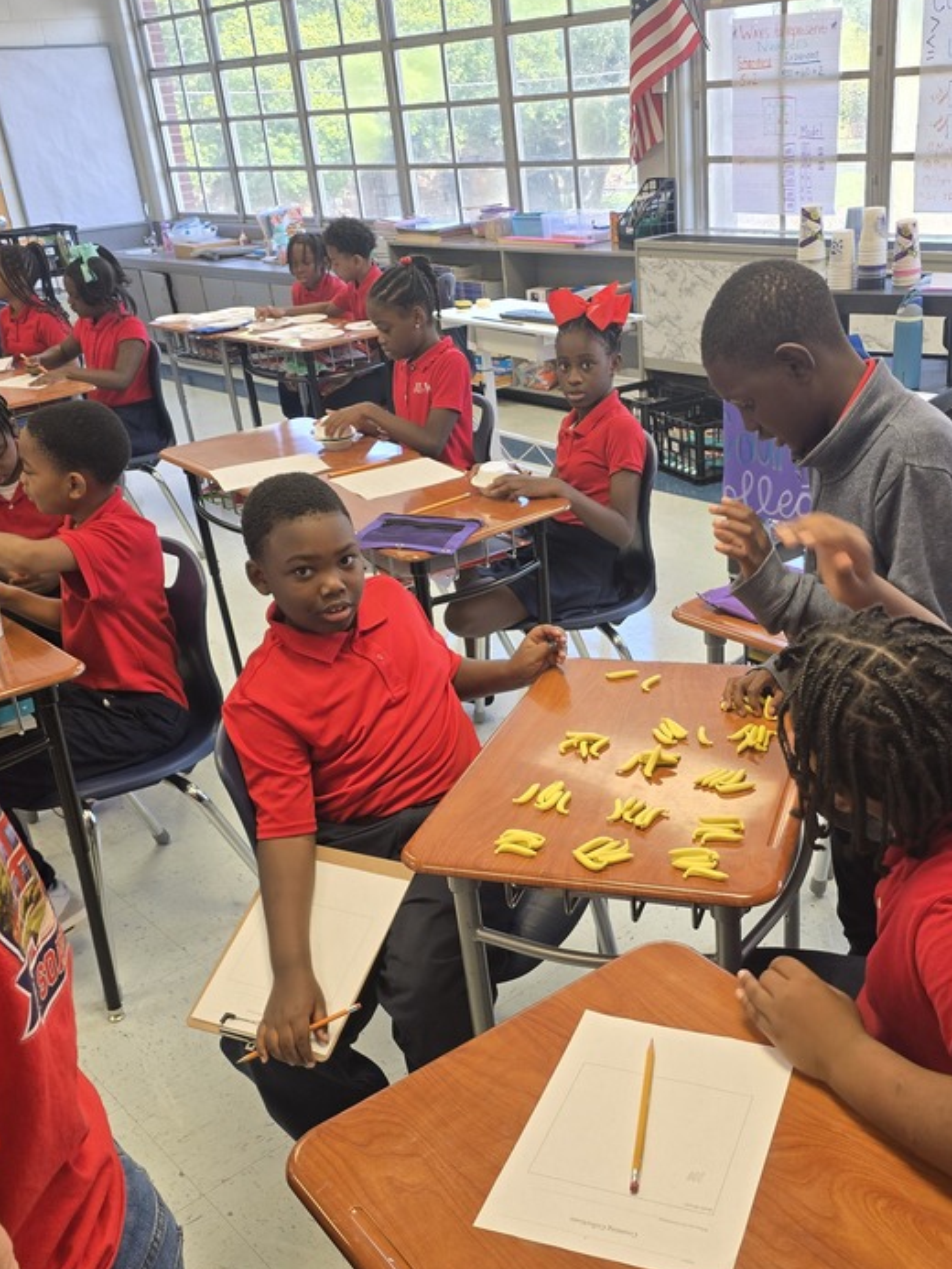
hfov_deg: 41.5
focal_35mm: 34
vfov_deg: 53.7
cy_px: 734
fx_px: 1246
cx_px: 600
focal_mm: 6.3
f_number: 1.7
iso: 80
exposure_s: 1/120
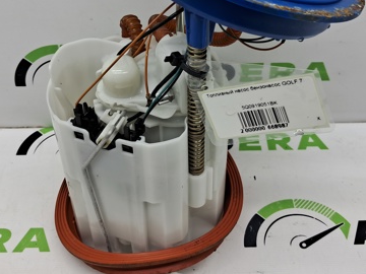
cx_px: 192
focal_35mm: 48
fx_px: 508
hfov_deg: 39.6
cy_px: 73
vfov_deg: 29.8
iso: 50
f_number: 1.8
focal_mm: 4
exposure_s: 1/100
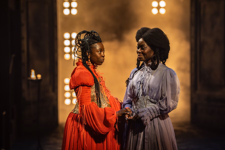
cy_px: 75
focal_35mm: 200
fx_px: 1250
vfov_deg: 6.9
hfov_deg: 10.3
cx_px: 112
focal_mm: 200
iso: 1600
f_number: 4.5
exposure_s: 1/160
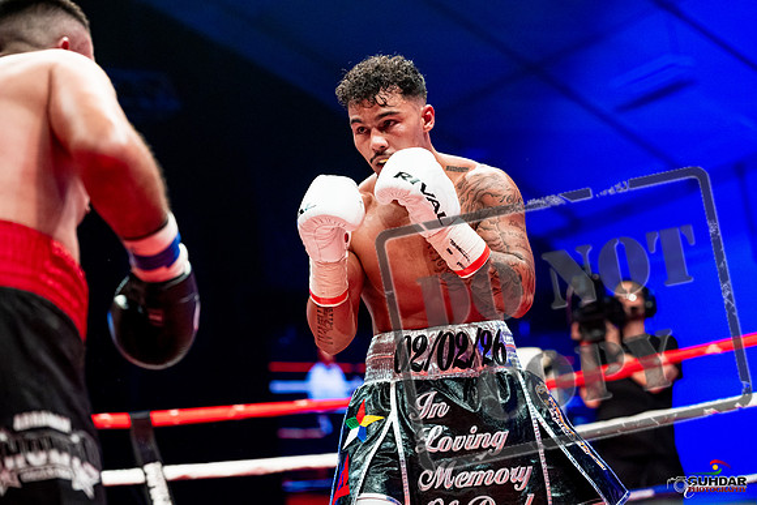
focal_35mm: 77
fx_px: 1619
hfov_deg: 26.3
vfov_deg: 17.7
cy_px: 252
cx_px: 378
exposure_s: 1/1000
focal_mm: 77
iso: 4000
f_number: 2.8
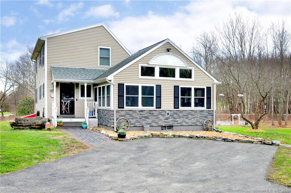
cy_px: 96
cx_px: 146
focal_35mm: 30
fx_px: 242
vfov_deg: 43.5
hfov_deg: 62.0
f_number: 8
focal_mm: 20
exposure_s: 1/500
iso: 800
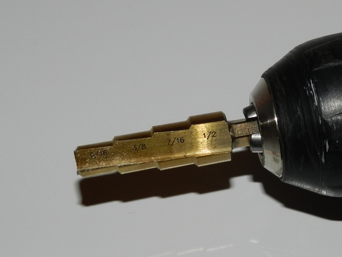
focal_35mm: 46
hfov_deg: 41.2
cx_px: 171
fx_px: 455
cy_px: 128
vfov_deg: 31.6
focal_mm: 8.1
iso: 200
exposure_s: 1/30
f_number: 4.2
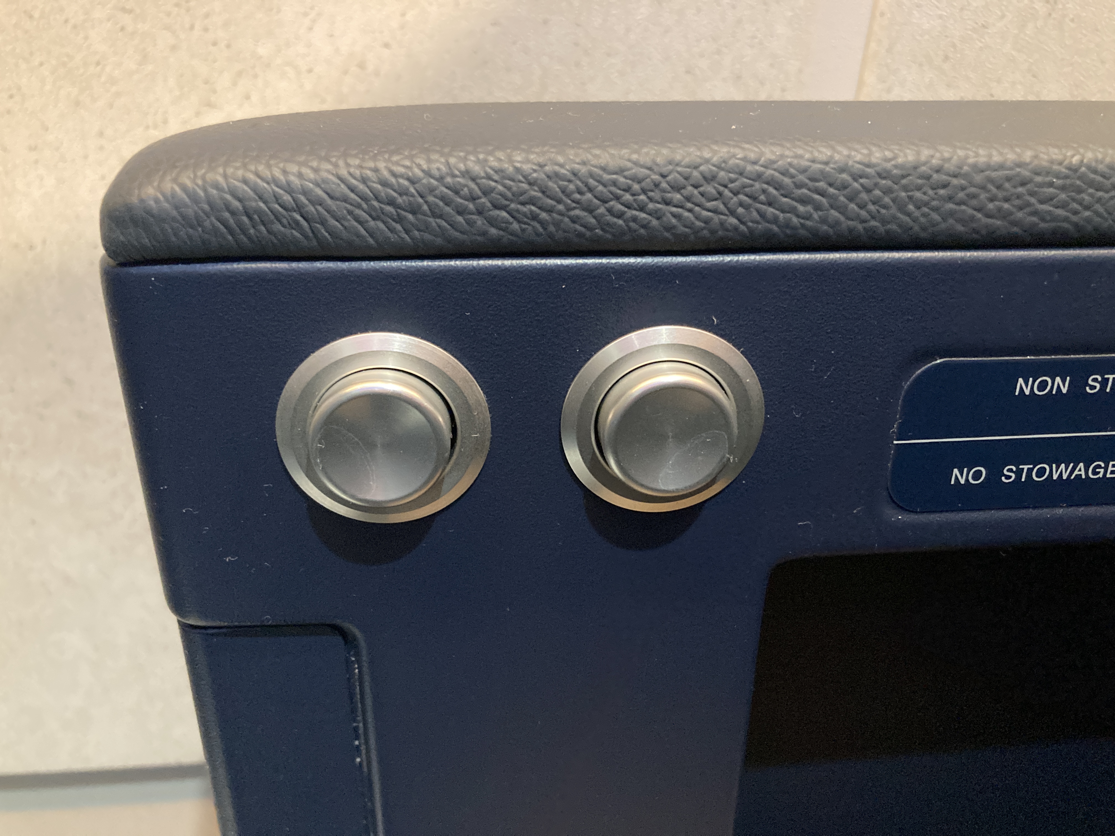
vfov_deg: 49.7
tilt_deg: -24.3
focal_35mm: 28
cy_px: 418
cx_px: 558
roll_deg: -1.5
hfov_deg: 63.4
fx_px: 902
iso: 640
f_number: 1.8
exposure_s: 1/24
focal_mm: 3.99
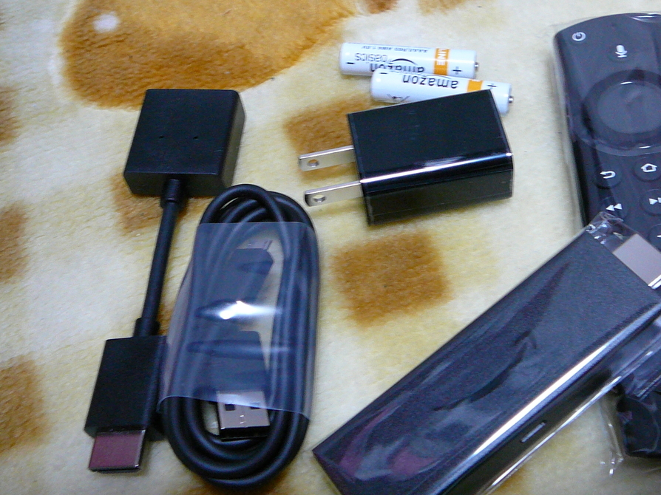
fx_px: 897
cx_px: 411
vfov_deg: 30.9
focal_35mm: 47
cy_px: 248
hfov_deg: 40.2
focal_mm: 5.2
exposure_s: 1/10
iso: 200
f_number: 2.8
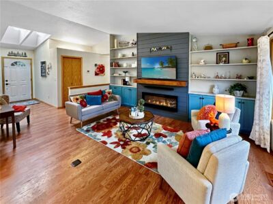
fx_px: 110
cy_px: 102
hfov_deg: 102.1
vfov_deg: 85.7
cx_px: 136
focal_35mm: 14
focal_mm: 2.22
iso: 640
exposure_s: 1/60
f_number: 2.2
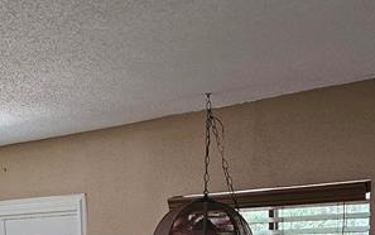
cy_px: 374
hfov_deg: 24.6
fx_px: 859
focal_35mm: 84
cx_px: 192
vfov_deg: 14.3
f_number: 1.7
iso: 800
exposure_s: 1/120
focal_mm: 6.3
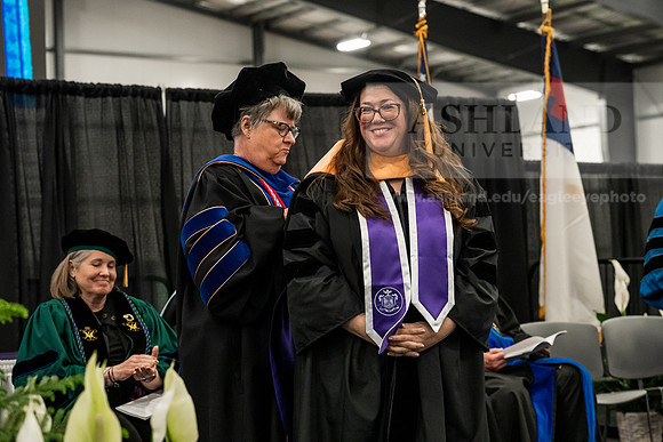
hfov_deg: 26.3
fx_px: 1418
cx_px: 332
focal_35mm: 77
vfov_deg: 17.7
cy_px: 221
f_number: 5
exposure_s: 1/250
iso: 6400
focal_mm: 77
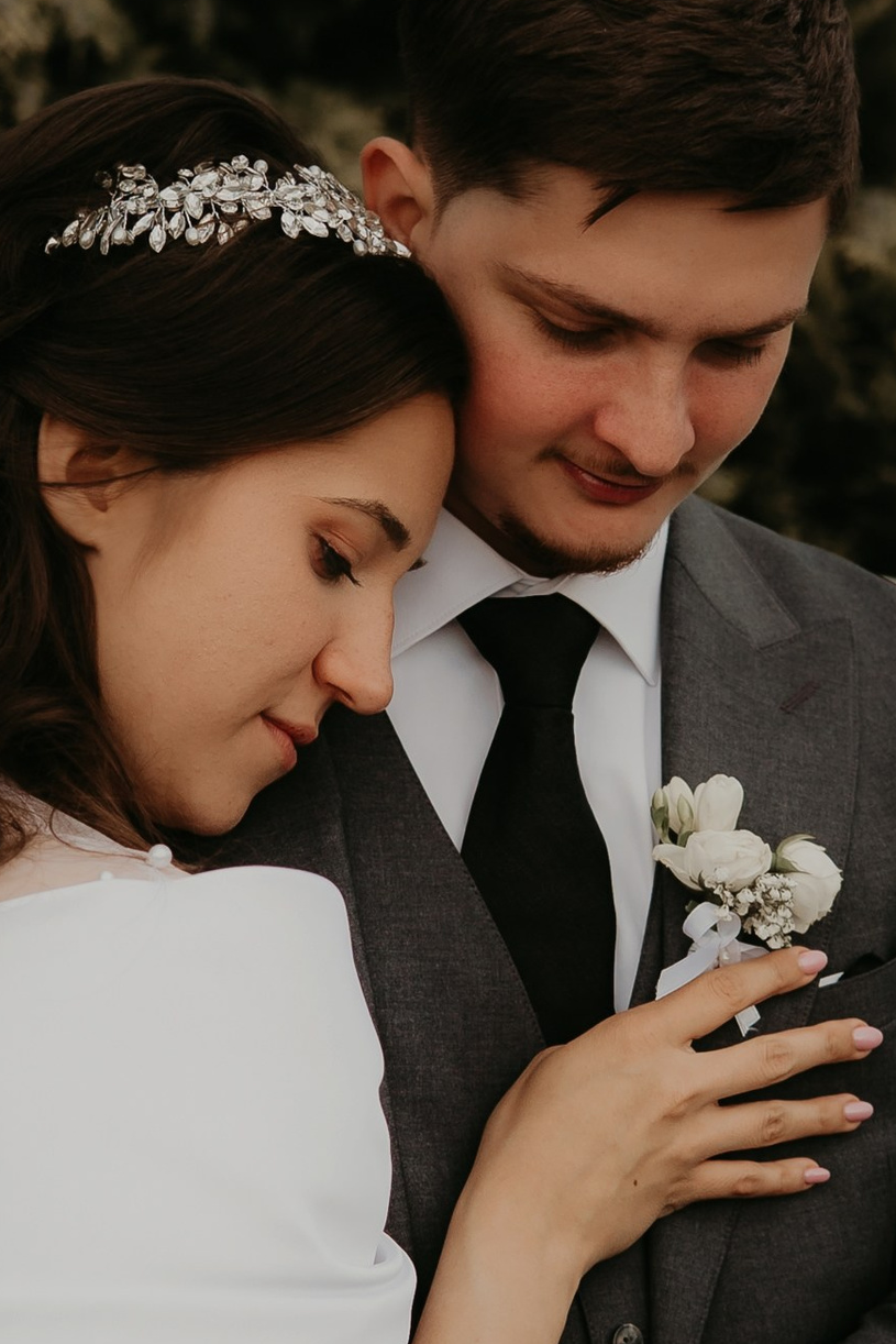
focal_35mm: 110
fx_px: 4105
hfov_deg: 12.5
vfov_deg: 18.5
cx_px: 414
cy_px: 925
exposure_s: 1/1000
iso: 200
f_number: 2.8
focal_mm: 35
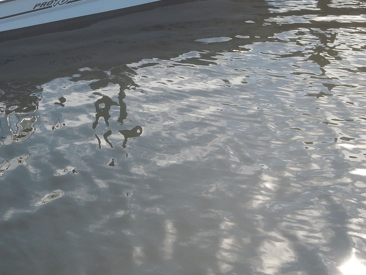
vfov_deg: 16.0
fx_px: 973
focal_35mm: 92
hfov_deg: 20.7
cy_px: 61
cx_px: 17
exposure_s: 1/400
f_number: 4
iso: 125
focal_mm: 7.7
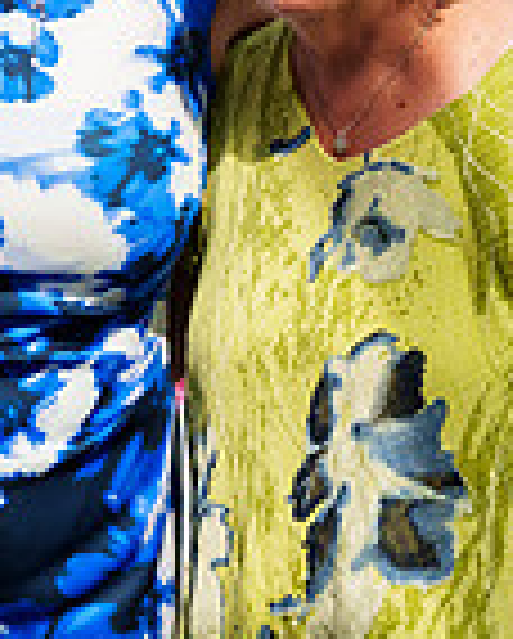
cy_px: -83
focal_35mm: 184
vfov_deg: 10.3
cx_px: -27
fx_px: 3485
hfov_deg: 8.4
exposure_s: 1/8000
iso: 1600
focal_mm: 48
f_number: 3.5
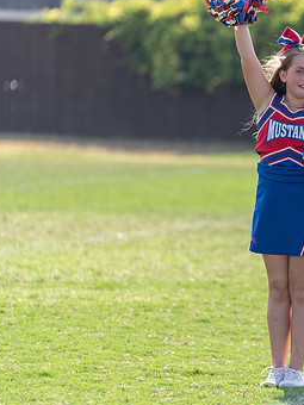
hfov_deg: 4.5
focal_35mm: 328
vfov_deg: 6.0
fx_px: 3841
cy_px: 195
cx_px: 290
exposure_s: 1/1000
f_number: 3.5
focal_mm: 200
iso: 100
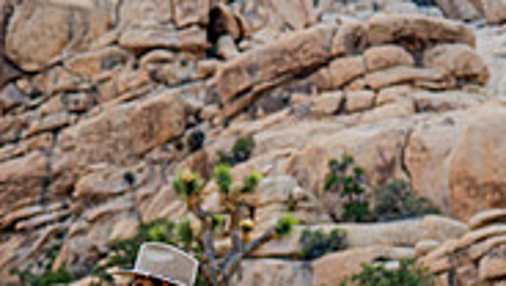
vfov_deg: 5.8
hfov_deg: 10.2
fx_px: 2821
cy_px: 305
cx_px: 176
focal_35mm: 210
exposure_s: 1/1600
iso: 100
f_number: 4
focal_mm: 82
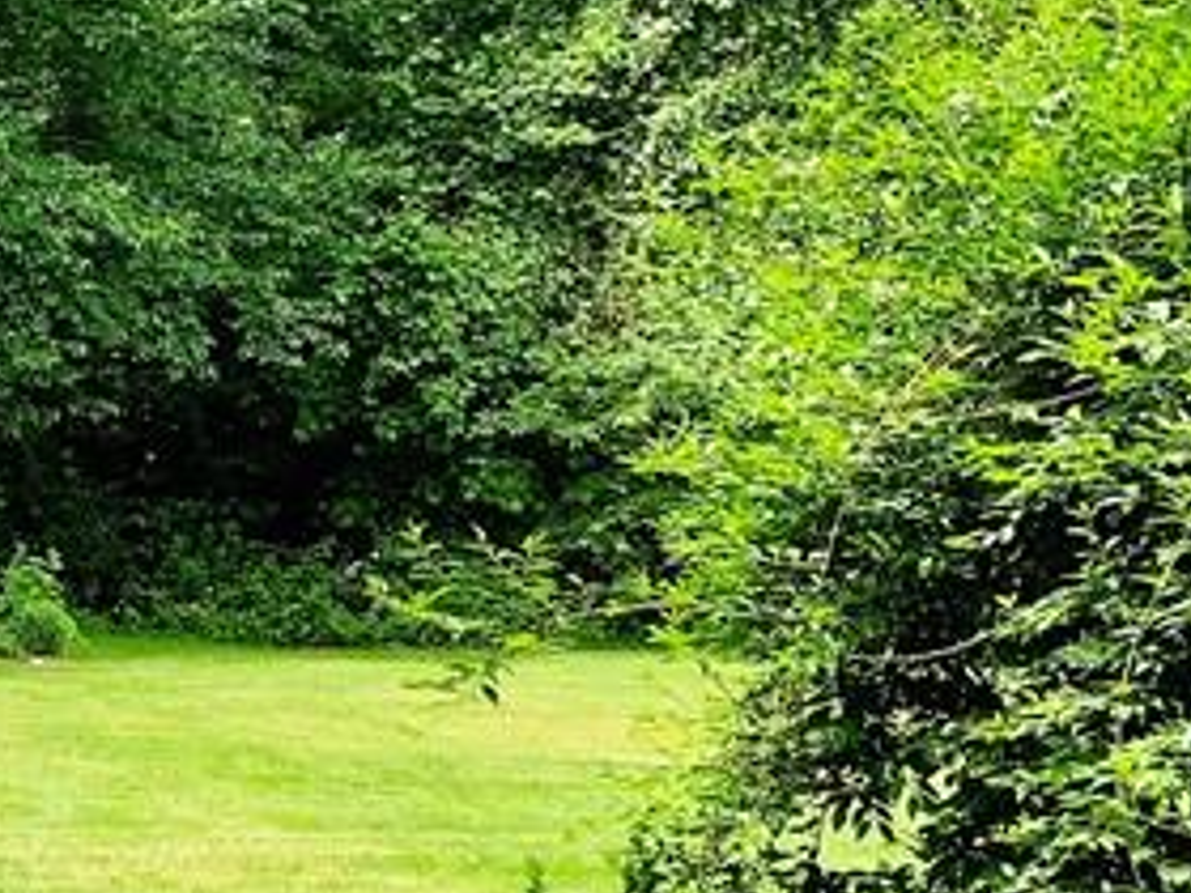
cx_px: -366
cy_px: 429
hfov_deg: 19.1
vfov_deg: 15.6
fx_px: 3269
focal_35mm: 95
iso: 25
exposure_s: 1/420
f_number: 1.8
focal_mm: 4.25
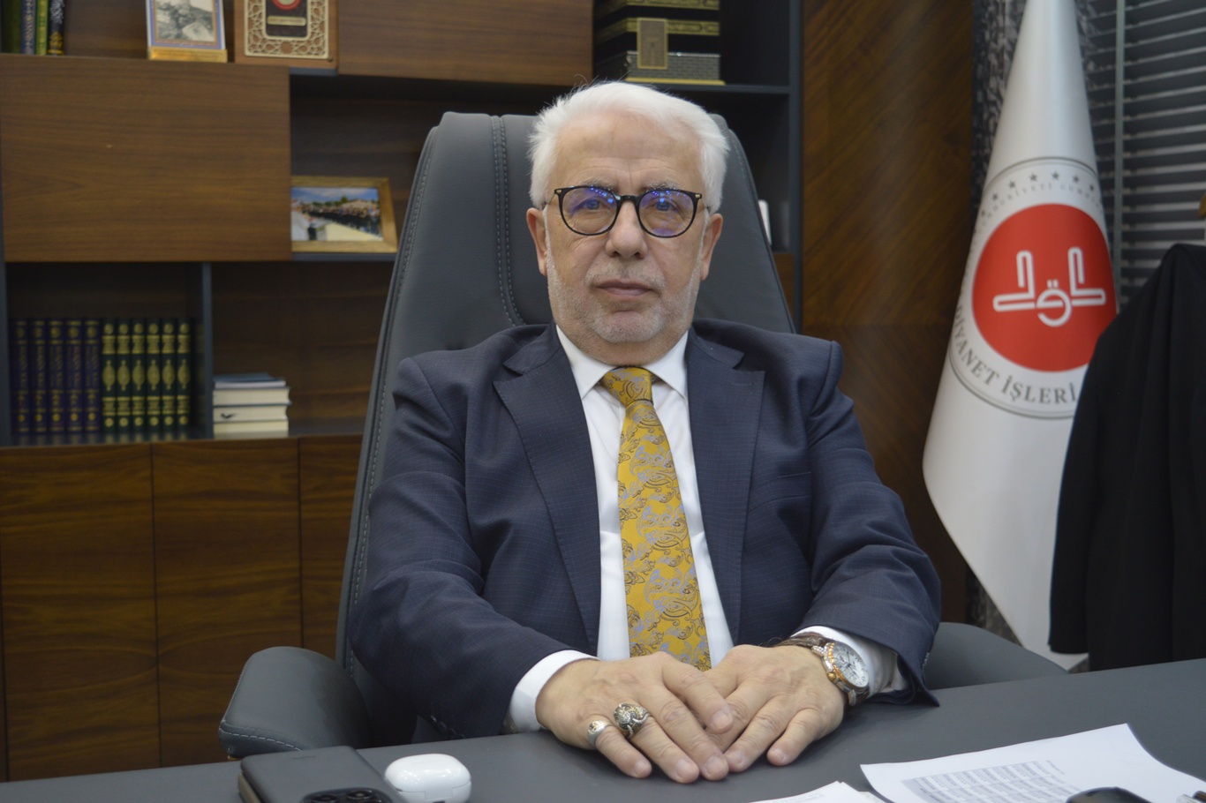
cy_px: 402
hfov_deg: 43.6
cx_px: 603
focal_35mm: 45
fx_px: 1507
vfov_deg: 29.9
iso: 400
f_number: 4.2
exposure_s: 1/30
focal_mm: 30
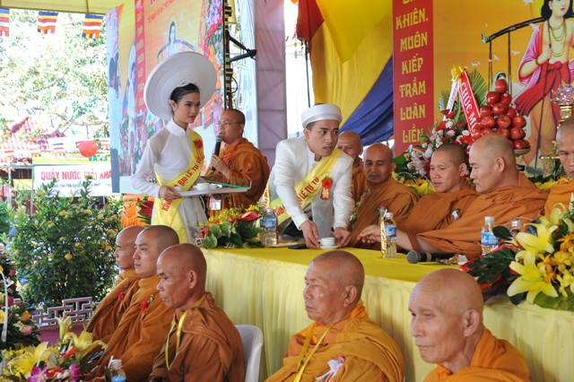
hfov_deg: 39.6
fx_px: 797
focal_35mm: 50
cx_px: 287
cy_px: 191
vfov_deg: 27.0
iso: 640
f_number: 6.3
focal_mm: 50
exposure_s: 1/80
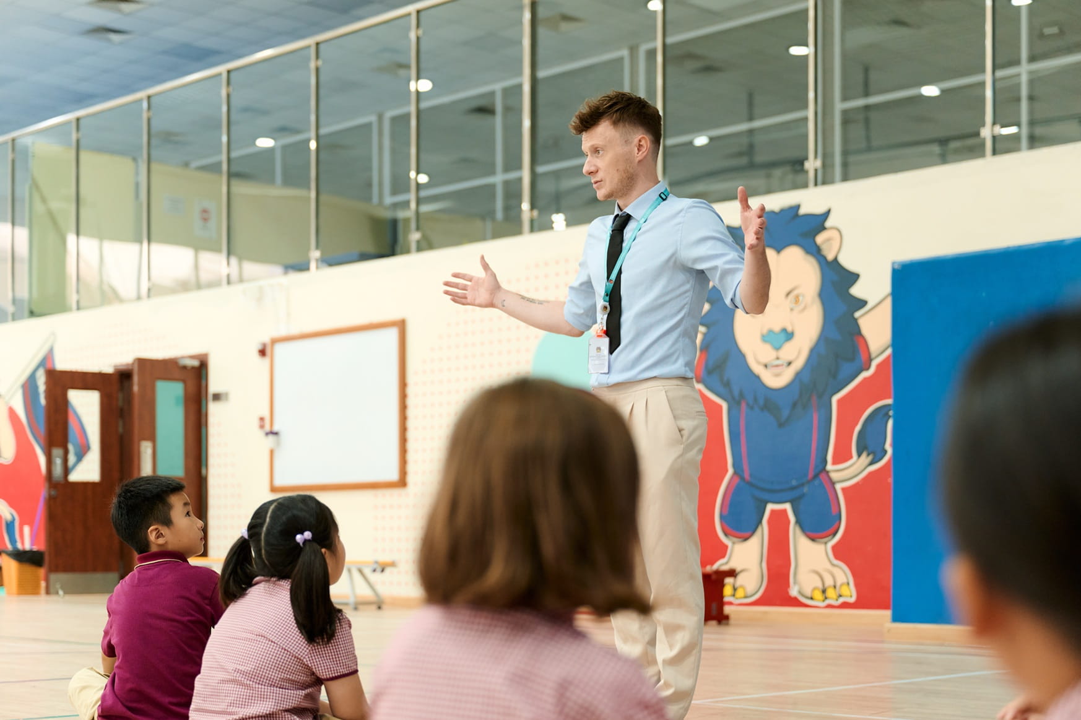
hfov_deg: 35.1
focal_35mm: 57
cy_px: 360
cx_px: 540
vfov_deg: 23.8
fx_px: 1711
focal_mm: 57
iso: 800
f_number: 2.8
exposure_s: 1/250
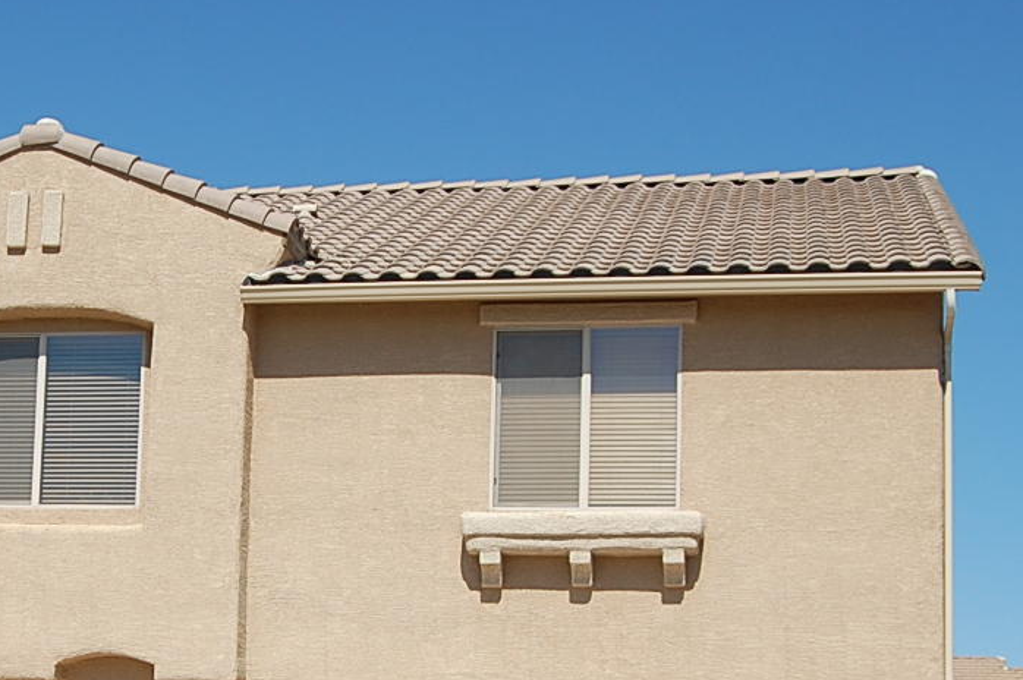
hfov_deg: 23.8
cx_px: 205
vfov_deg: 16.1
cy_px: 572
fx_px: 2385
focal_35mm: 84
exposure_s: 1/400
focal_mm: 26
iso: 200
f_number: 10
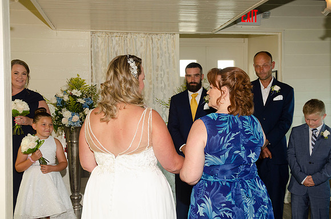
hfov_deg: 42.4
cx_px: 166
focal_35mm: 46
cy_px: 110
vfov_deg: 28.8
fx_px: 427
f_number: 5.6
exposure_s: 1/125
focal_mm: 31
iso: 400
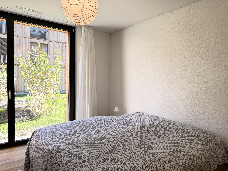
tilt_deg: -2.6
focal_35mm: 24
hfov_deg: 71.6
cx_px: 114
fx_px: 158
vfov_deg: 56.8
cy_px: 86
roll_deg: -1.1
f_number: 1.78
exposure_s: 1/100
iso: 80
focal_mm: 6.76
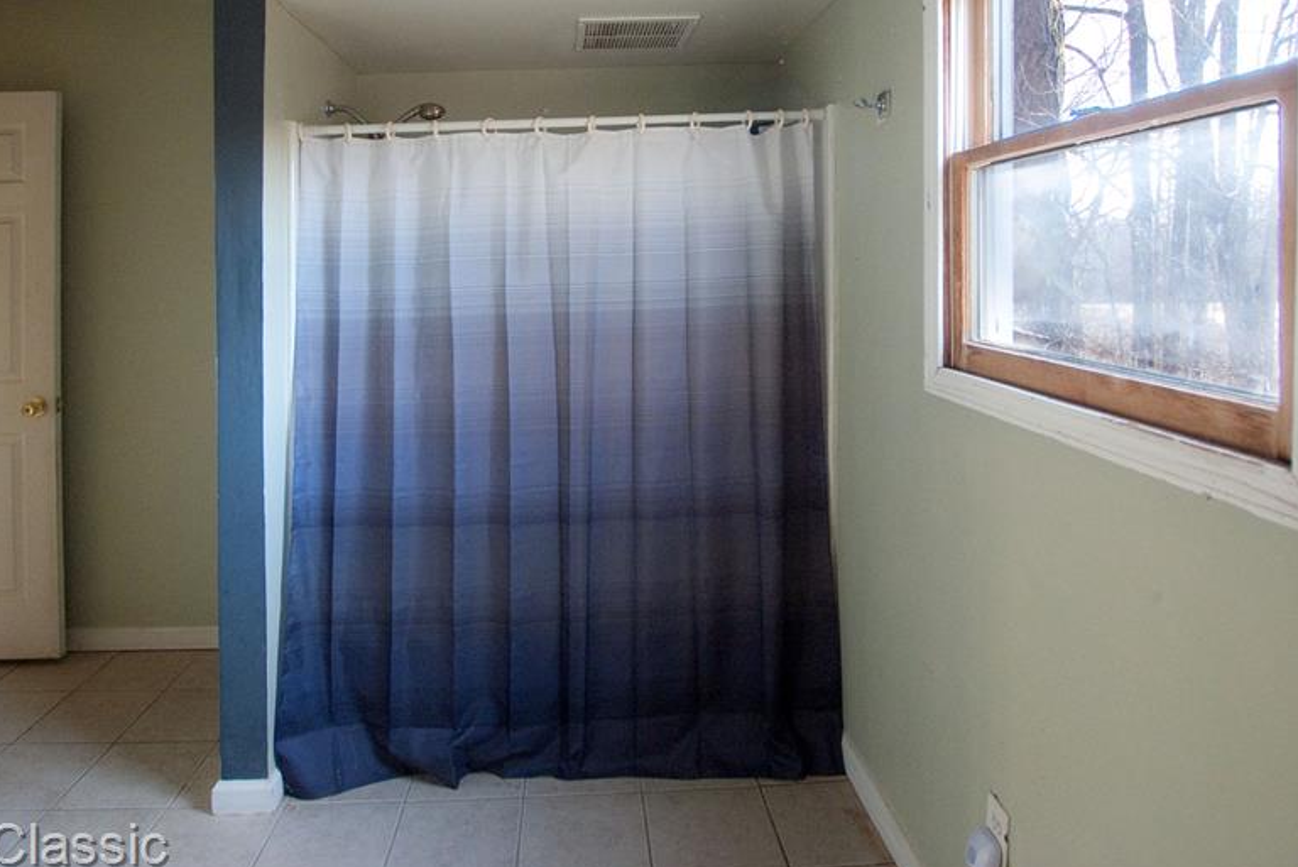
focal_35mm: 20
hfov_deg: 83.9
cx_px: 612
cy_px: 306
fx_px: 721
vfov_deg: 60.8
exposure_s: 1/100
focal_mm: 10
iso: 800
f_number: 3.5
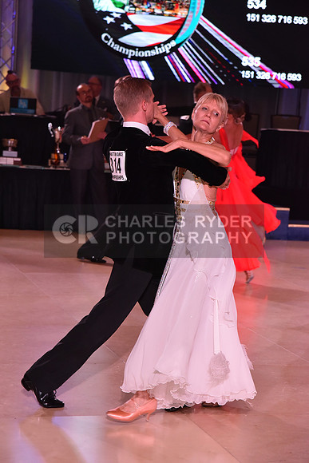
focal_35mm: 100
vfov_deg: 20.4
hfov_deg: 13.7
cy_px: 232
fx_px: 1287
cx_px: 154
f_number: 7.1
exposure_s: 1/320
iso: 2500
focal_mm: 100
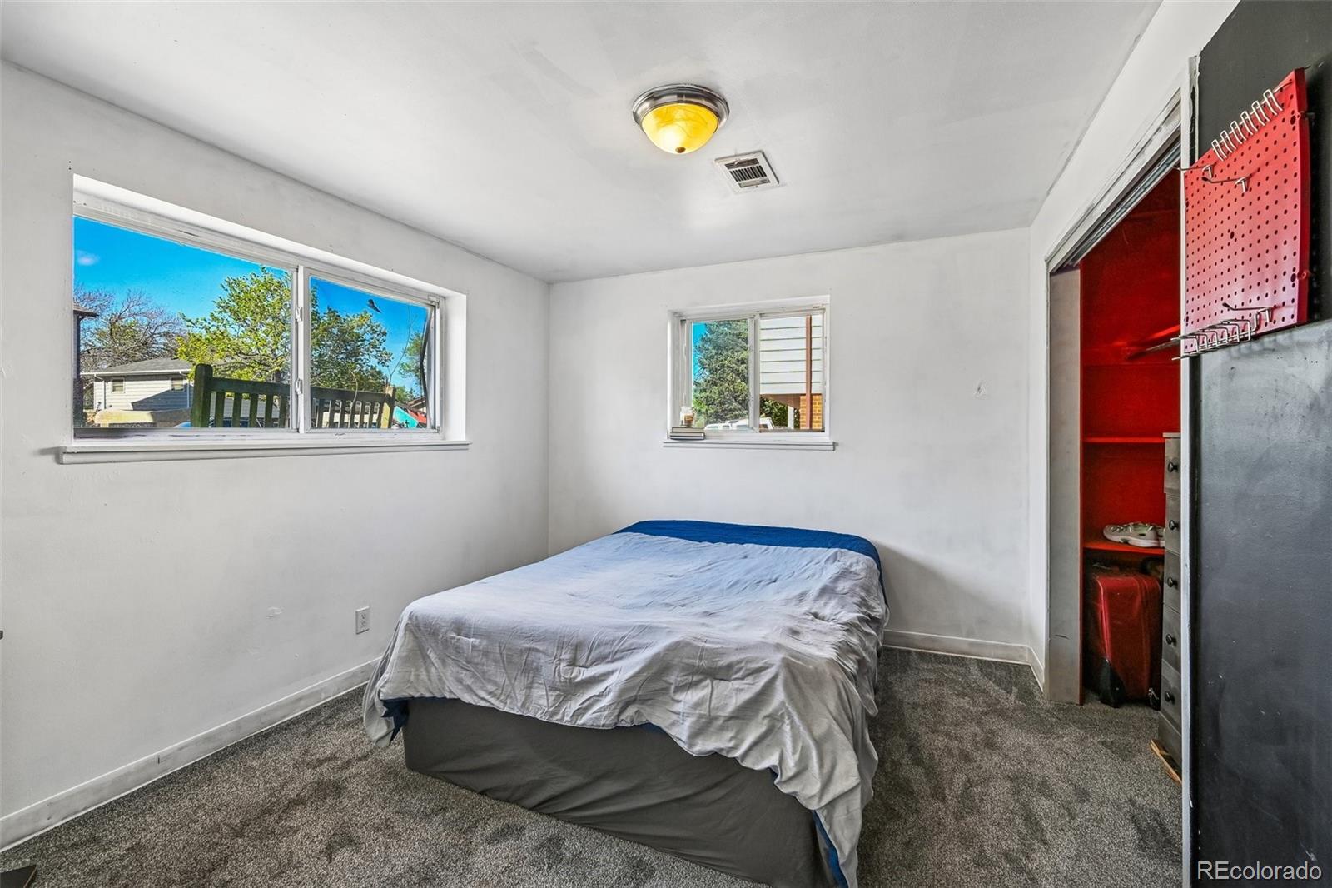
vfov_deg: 75.5
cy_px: 444
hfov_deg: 98.6
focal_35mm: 16
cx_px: 666
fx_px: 573
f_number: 10
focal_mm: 15.5
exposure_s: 1/40
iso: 400
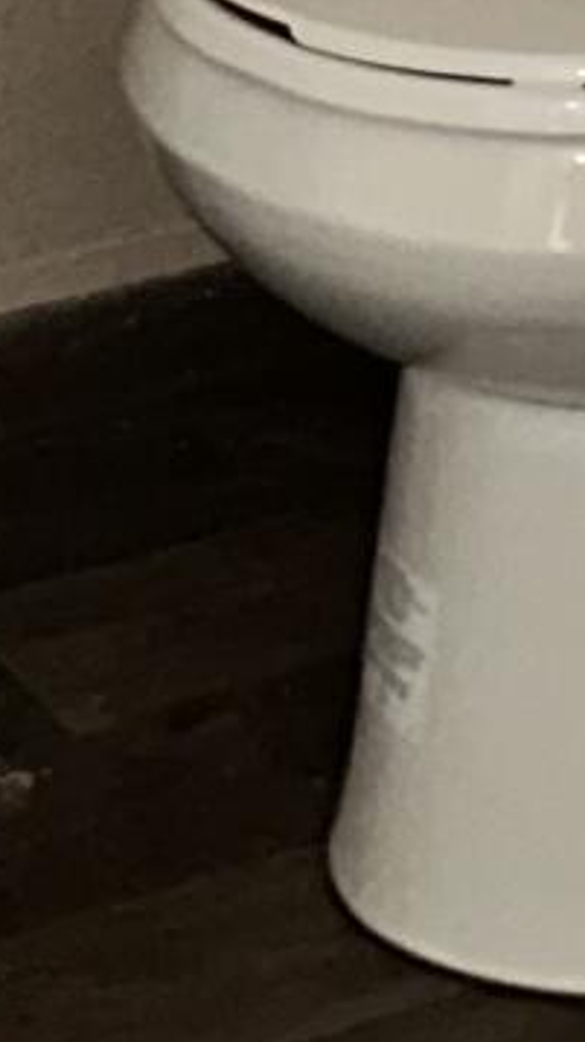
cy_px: -1874
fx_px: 6048
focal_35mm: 219
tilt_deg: -5.8
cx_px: 693
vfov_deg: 8.5
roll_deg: -1.6
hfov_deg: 5.5
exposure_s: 1/4
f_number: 1.78
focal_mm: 6.86
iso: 160
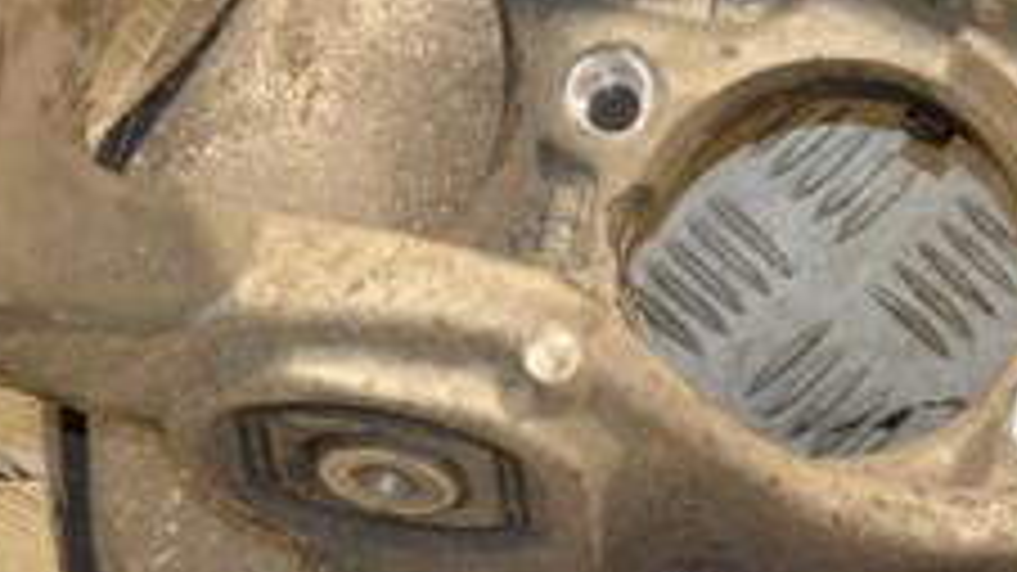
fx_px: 6524
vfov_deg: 5.0
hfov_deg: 8.9
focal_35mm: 242
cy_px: 104
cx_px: 702
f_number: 5
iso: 800
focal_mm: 58
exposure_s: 1/100
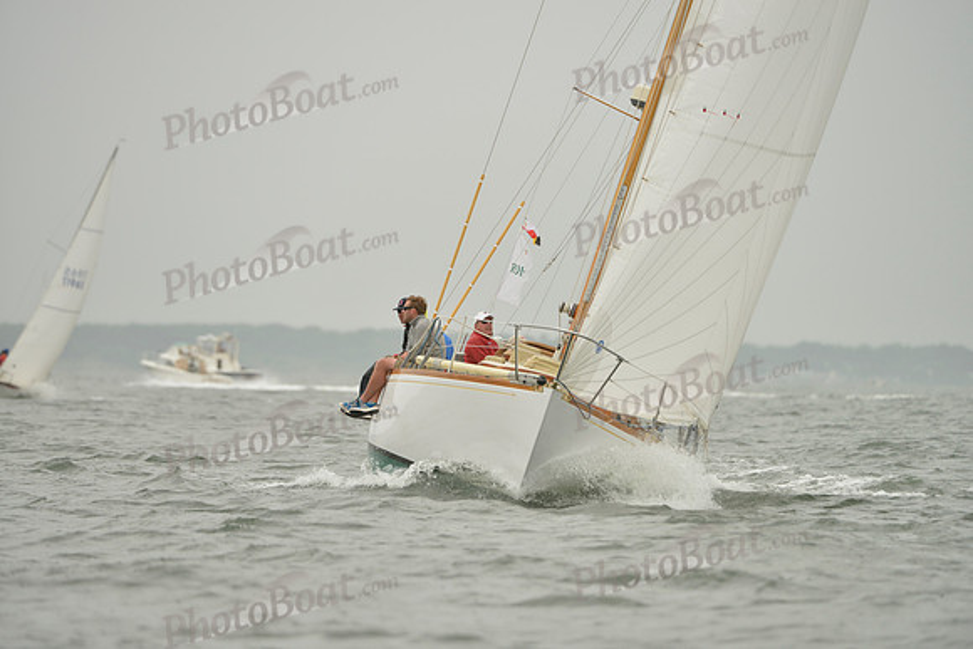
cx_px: 486
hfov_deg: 5.7
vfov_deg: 3.8
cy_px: 324
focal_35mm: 360
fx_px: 9732
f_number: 4.5
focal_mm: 360
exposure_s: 1/640
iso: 400
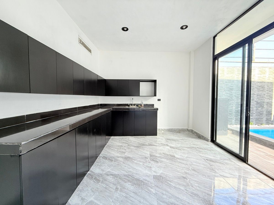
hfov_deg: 102.1
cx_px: 137
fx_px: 111
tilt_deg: -2.8
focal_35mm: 14
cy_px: 102
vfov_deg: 85.7
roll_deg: +0.3
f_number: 2.2
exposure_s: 1/99
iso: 160
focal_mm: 2.22
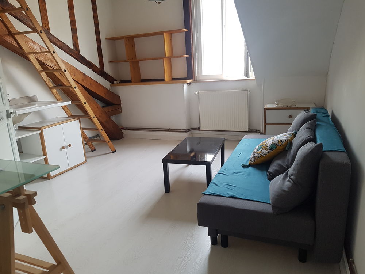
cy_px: 137
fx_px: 274
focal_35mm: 26
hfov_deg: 67.3
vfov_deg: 53.1
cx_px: 182
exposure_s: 1/50
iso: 125
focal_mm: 4.2
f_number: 1.7
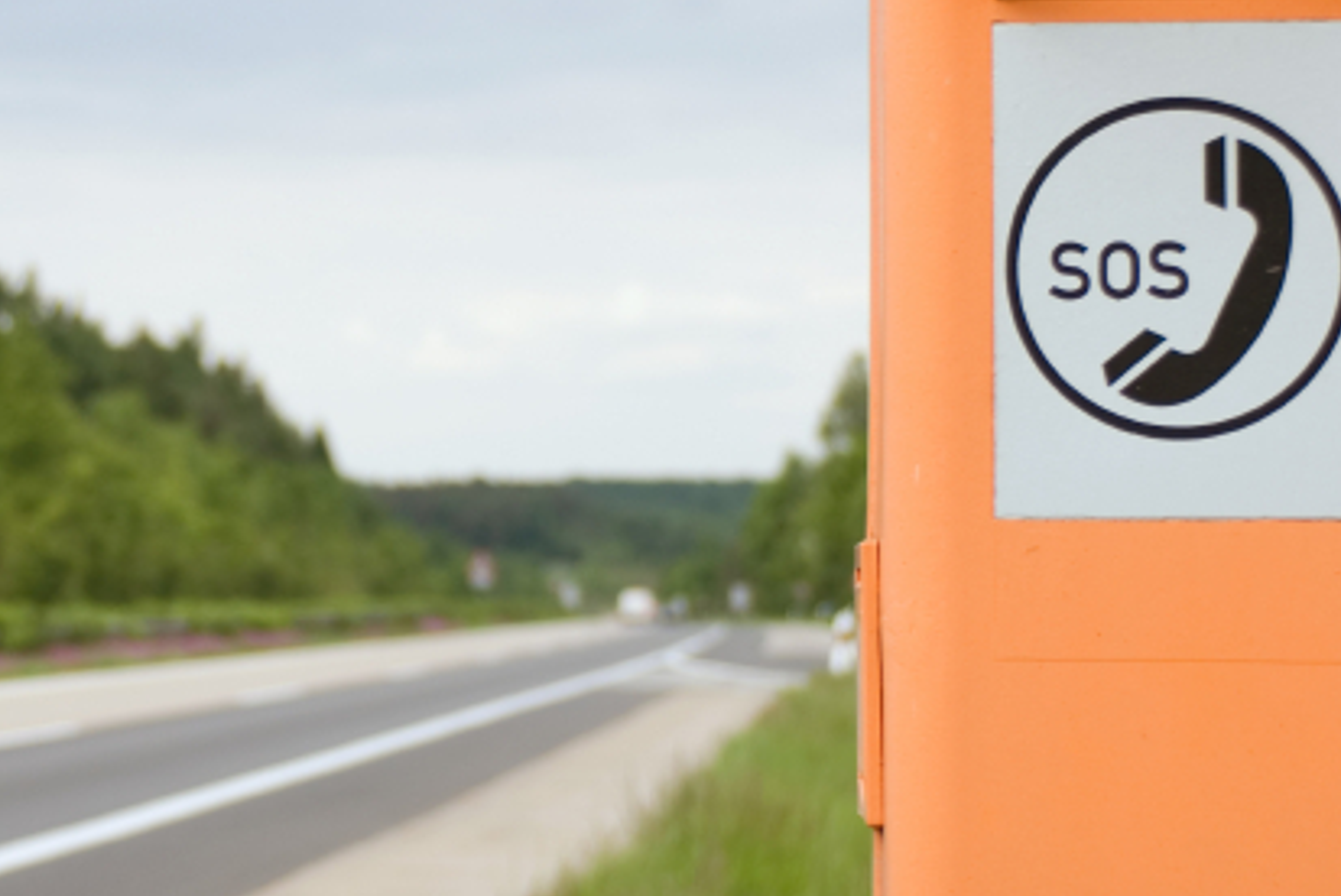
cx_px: 252
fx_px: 4361
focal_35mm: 117
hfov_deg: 17.3
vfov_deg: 11.7
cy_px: 398
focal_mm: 38
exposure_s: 1/500
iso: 100
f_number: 2.8
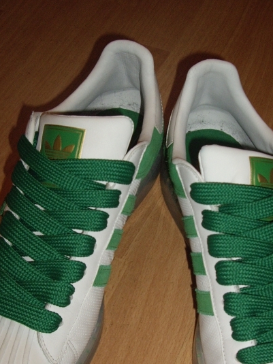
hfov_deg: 25.2
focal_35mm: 58
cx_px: 142
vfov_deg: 32.9
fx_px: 610
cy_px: 252
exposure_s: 1/40
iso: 200
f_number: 2.8
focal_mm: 7.9
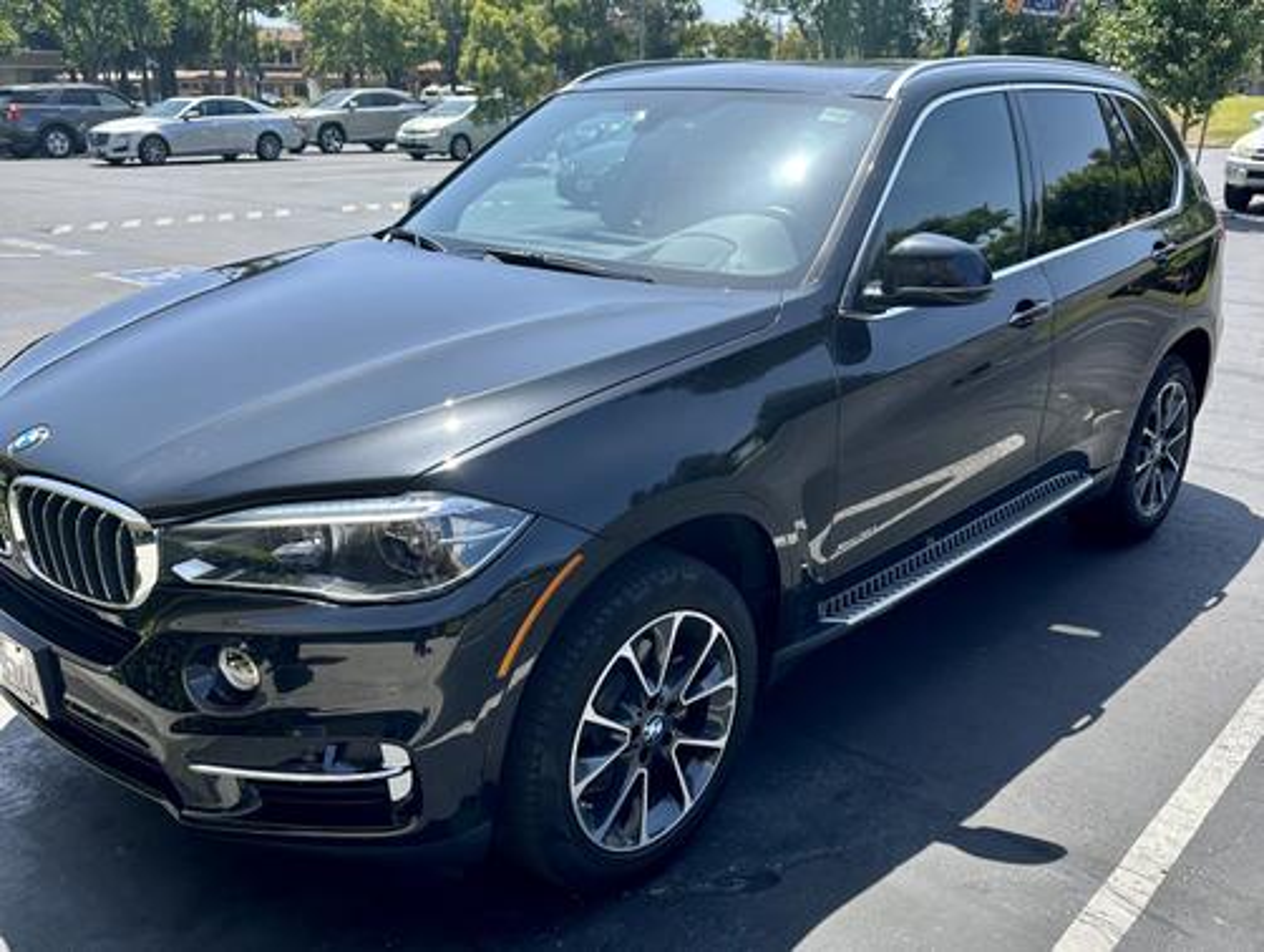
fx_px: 878
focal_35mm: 24
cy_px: 476
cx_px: 632
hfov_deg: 71.5
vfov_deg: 56.9
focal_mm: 6.86
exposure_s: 1/2299
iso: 80
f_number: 1.78
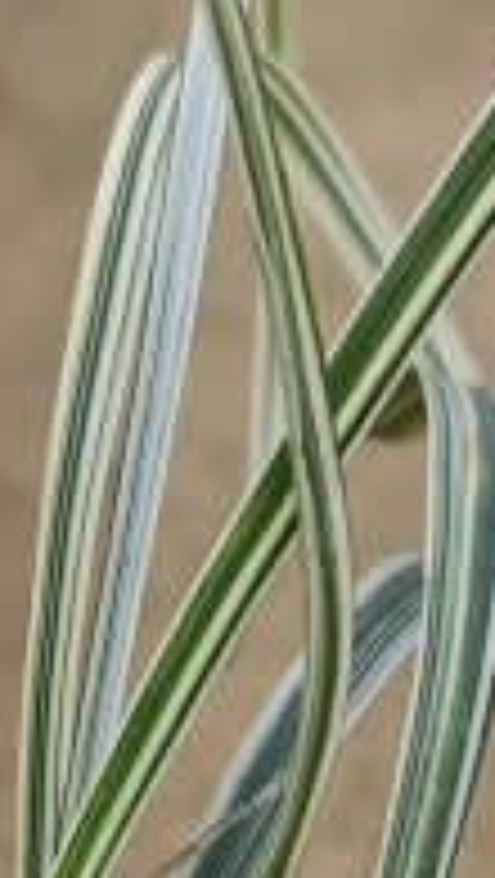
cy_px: 1385
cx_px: 238
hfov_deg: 8.9
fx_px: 3190
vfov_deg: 14.4
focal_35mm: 137
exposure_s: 1/1122
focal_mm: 6.55
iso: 50
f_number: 1.6
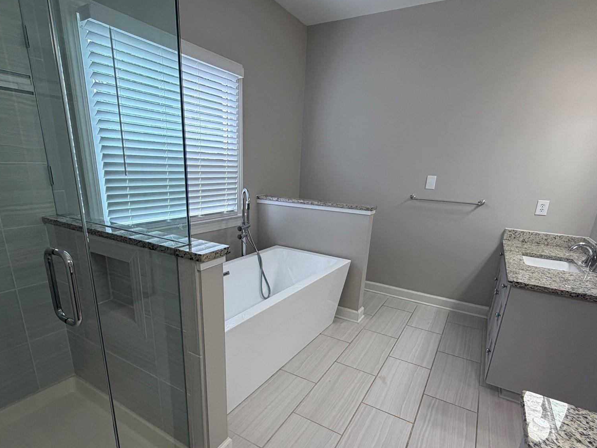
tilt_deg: -18.6
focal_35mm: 19
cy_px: 268
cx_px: 292
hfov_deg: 84.6
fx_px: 328
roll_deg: -1.7
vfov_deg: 68.1
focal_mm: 2.22
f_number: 2.2
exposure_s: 1/120
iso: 160
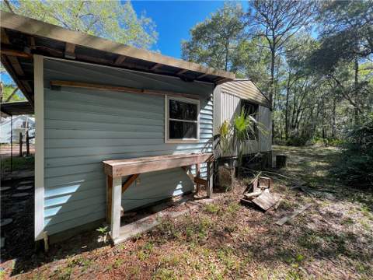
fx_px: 140
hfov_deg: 106.2
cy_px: 140
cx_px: 186
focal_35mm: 13
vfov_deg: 89.9
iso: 32
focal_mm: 1.57
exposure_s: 1/276
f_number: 1.8
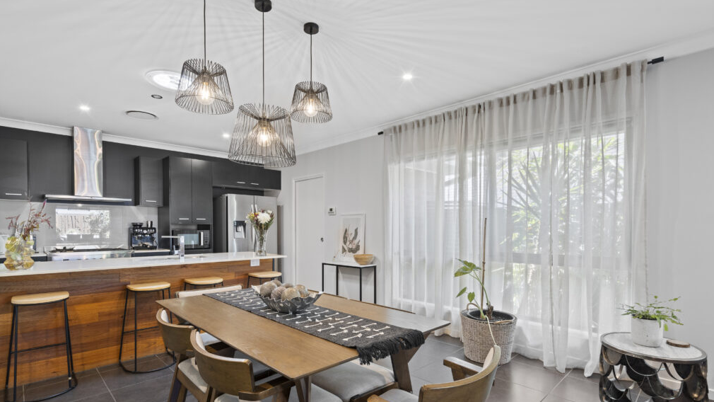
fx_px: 322
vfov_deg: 63.8
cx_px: 356
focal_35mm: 17
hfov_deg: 95.9
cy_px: 222
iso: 800
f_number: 7.1
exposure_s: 1/3
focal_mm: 16
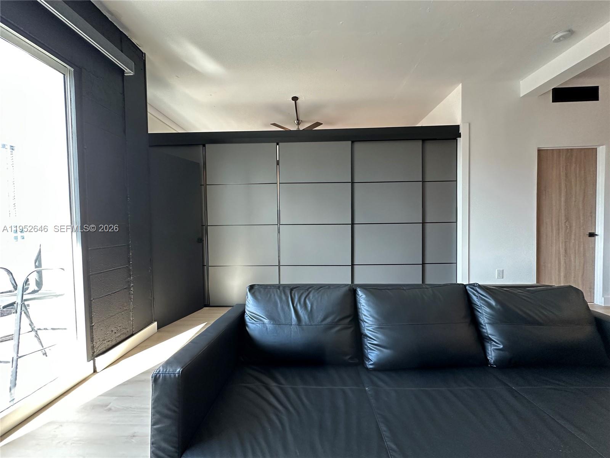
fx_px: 247
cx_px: 305
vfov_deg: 85.7
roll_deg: +0.8
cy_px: 229
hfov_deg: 102.1
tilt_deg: -0.8
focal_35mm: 14
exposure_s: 1/120
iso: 250
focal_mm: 2.22
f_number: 2.2
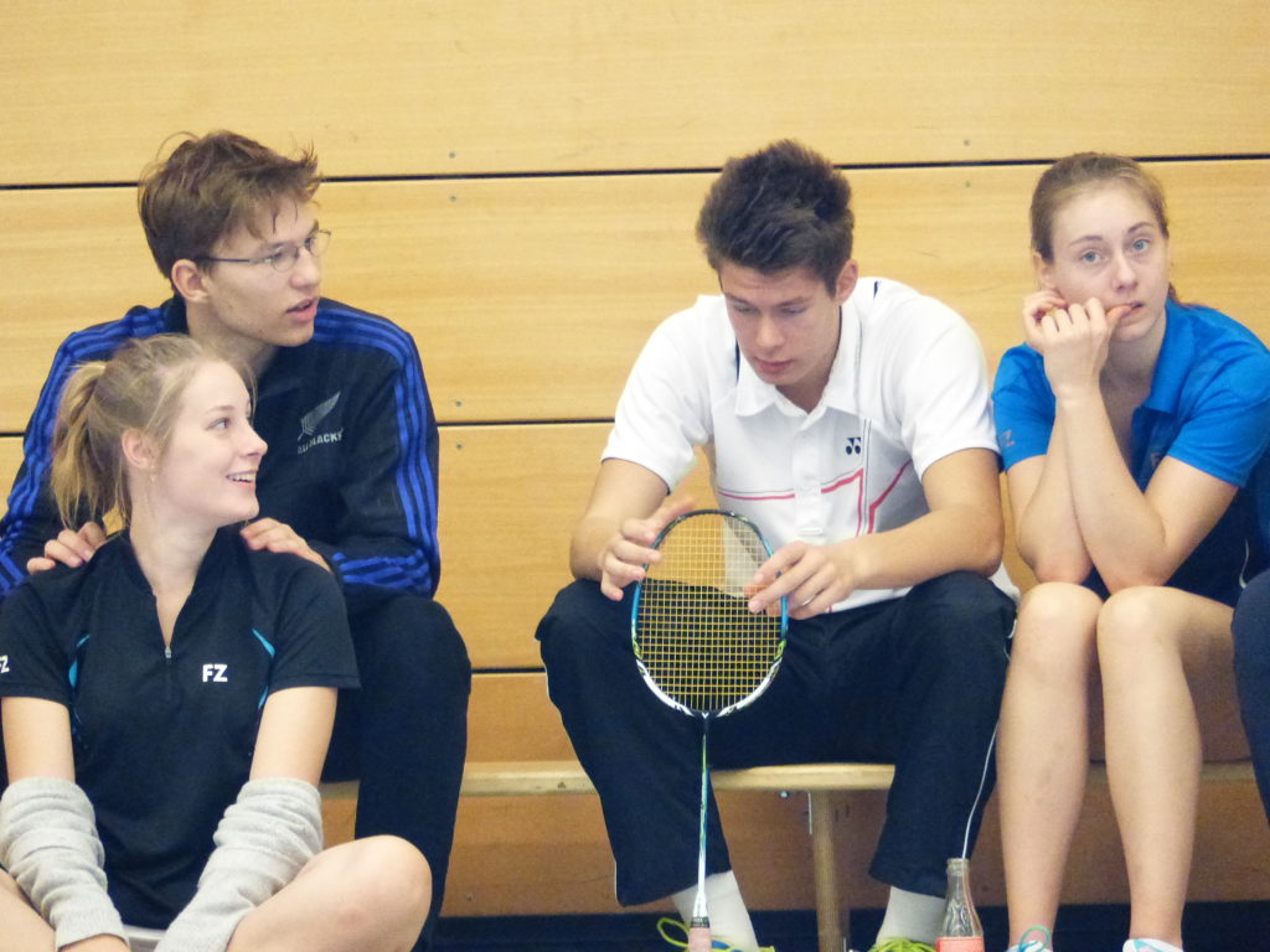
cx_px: 635
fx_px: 22013
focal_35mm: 600
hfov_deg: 3.3
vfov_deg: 2.5
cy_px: 476
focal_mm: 108
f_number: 2.8
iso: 1600
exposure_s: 1/100
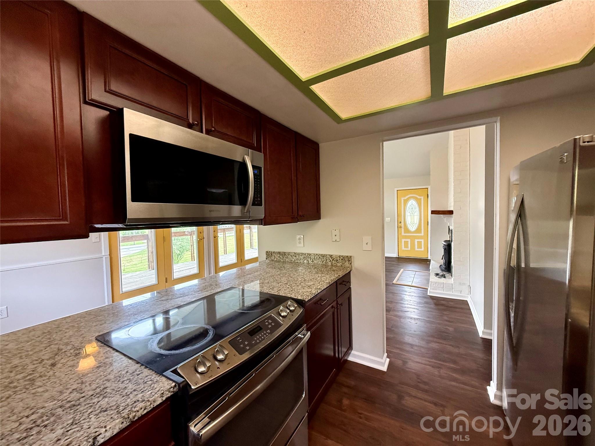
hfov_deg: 102.1
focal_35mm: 14
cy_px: 223
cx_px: 298
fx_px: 241
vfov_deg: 85.7
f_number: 2.2
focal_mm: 2.22
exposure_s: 1/120
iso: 400
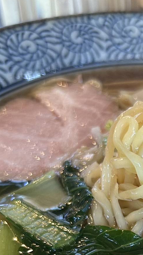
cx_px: 183
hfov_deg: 17.4
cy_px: 216
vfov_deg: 31.2
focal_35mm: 65
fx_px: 439
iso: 160
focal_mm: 5.7
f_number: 1.5
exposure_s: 1/50
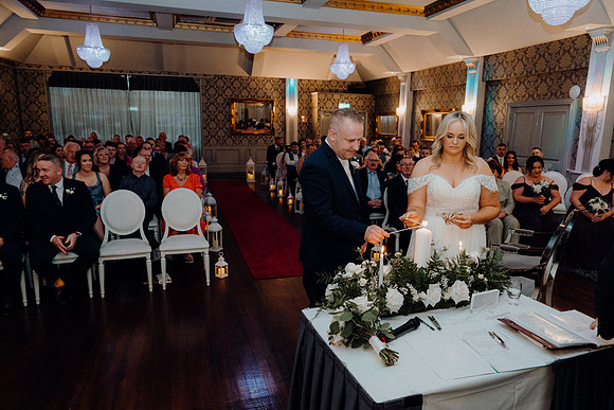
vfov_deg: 53.2
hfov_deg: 73.7
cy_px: 205
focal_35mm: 24
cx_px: 307
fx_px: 409
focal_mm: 24
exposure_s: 1/160
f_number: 3.5
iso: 2500
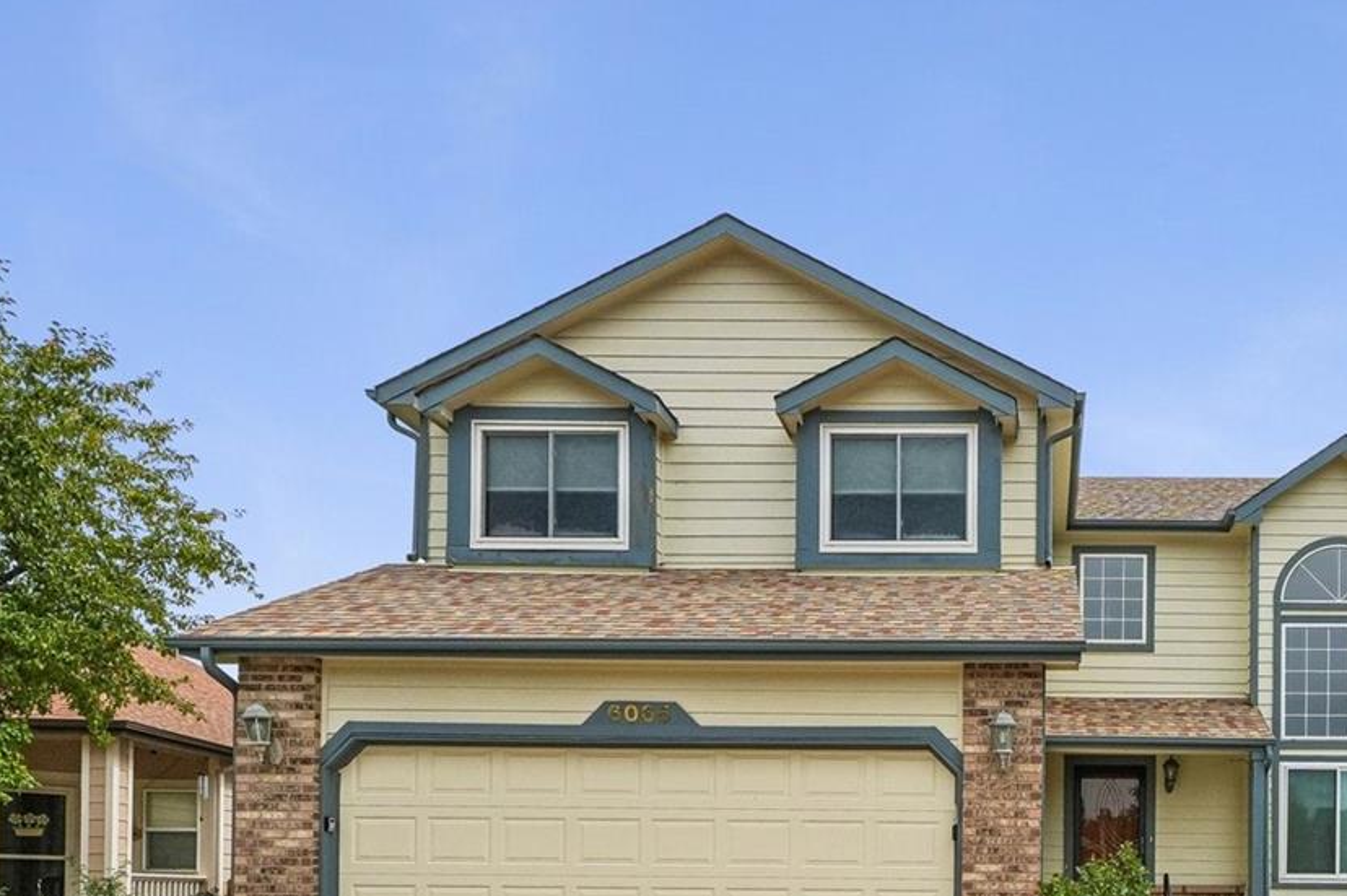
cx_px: 1053
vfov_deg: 41.0
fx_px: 1084
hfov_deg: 59.3
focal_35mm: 29
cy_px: 824
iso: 320
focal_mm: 10
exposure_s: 1/1250
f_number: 9
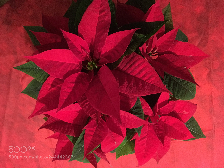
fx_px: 188
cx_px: 112
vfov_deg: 48.2
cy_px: 84
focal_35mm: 29
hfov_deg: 61.7
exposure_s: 1/17
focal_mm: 4.15
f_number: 2.2
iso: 640
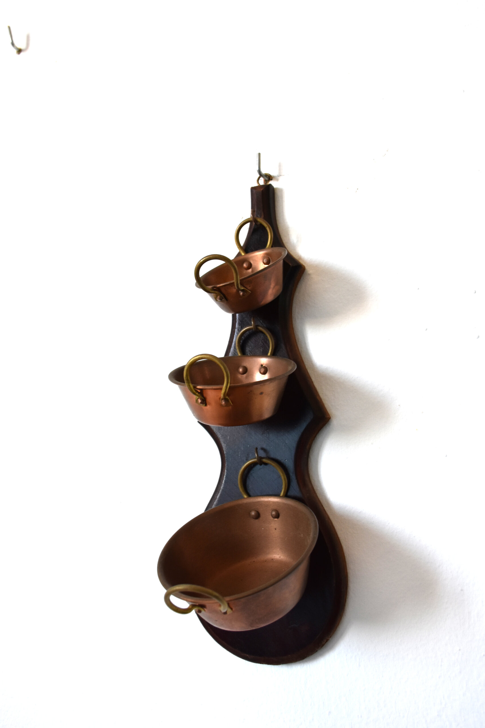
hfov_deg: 40.0
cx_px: 242
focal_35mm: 33
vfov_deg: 57.2
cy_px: 364
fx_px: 667
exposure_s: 1/100
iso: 800
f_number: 5
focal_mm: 22
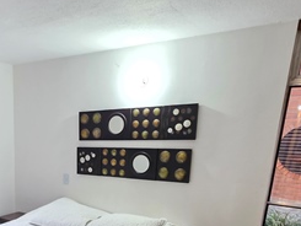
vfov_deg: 37.6
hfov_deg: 50.6
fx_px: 296
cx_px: 59
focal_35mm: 34
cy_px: 222
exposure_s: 1/60
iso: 640
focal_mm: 2.2
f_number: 1.9
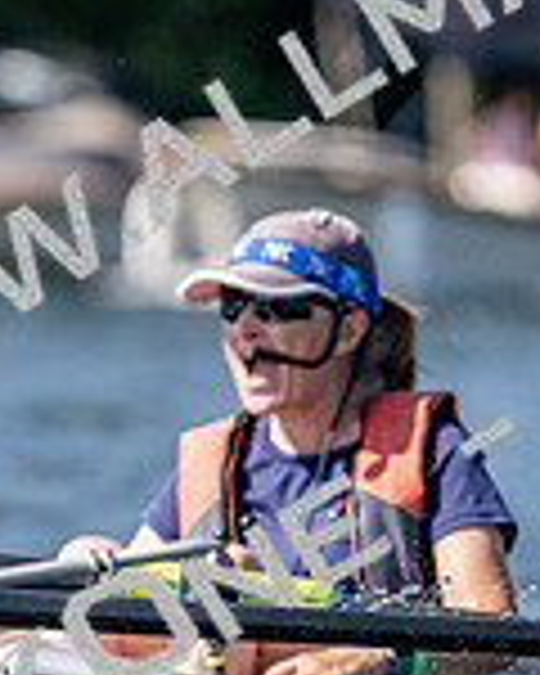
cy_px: 461
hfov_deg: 1.1
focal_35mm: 1388
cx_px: 256
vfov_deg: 1.4
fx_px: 27729
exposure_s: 1/1600
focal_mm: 382
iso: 320
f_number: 6.3
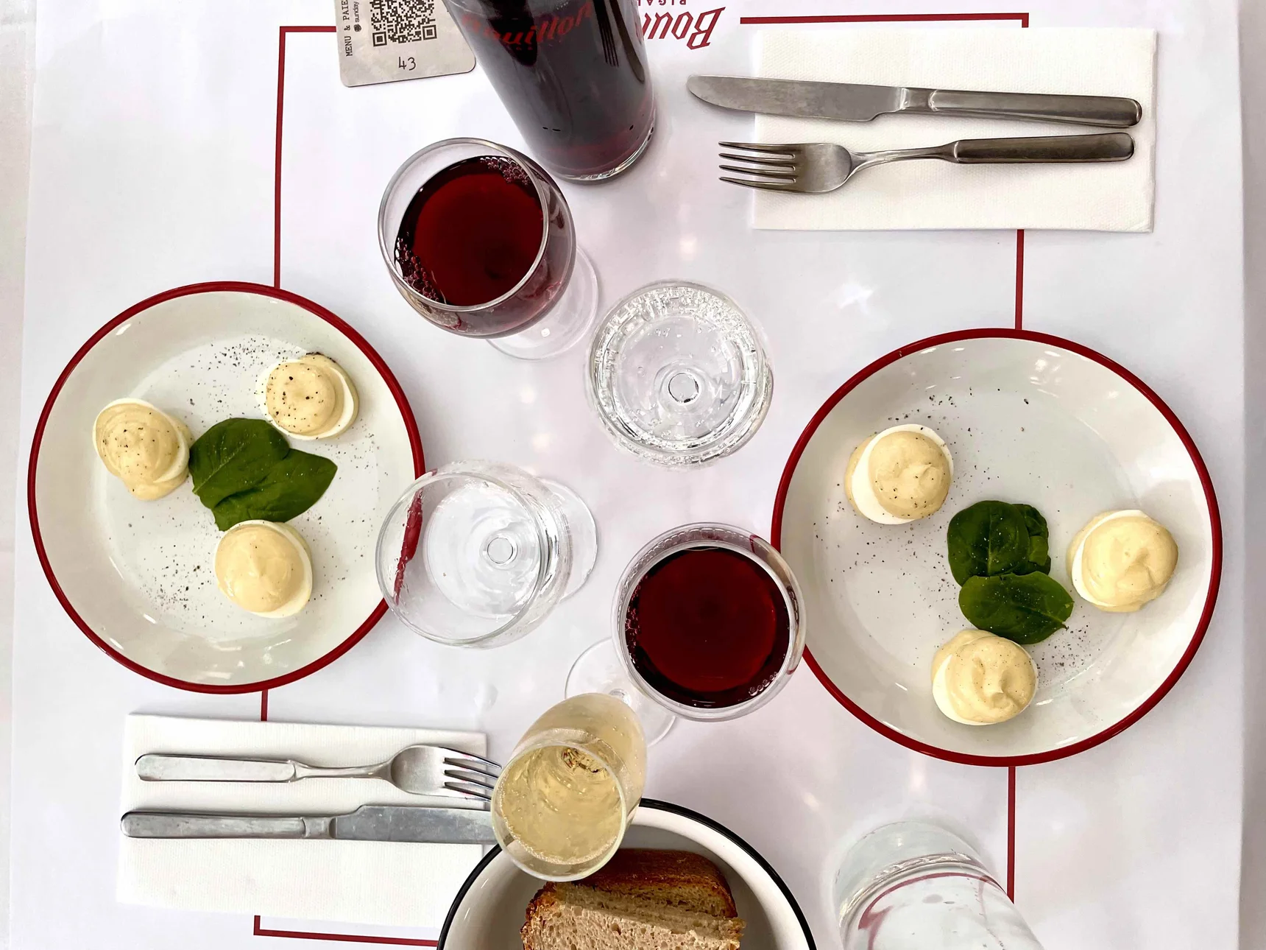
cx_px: 633
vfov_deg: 53.1
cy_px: 475
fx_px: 951
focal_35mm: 26
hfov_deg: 67.3
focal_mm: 4.2
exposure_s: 1/109
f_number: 1.6
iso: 125
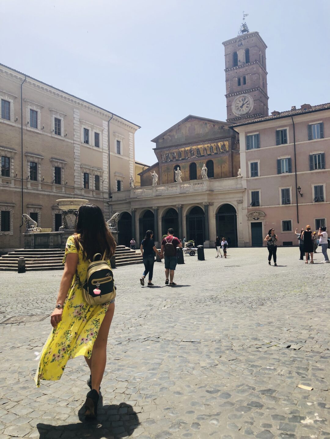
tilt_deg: +3.1
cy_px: 220
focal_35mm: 28
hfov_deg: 49.7
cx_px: 165
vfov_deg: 63.4
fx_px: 356
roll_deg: +1.2
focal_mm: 3.99
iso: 20
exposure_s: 1/1715
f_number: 1.8
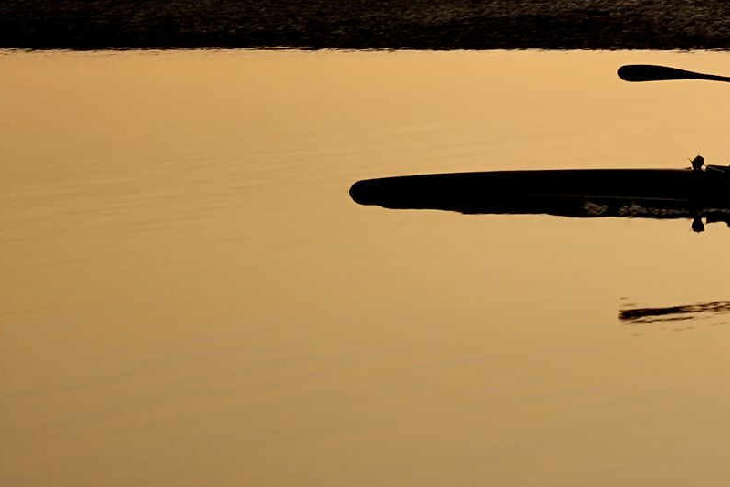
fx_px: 8393
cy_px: -217
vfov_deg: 3.3
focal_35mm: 414
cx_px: 908
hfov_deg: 5.0
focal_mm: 138
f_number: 5.6
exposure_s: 1/160
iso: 100
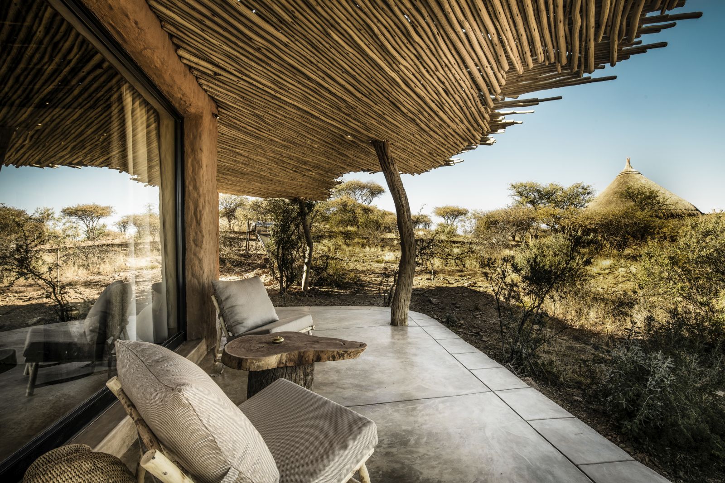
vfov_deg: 73.8
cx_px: 362
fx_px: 322
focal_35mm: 16
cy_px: 242
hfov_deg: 96.7
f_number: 16
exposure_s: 1/15
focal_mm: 16
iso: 50
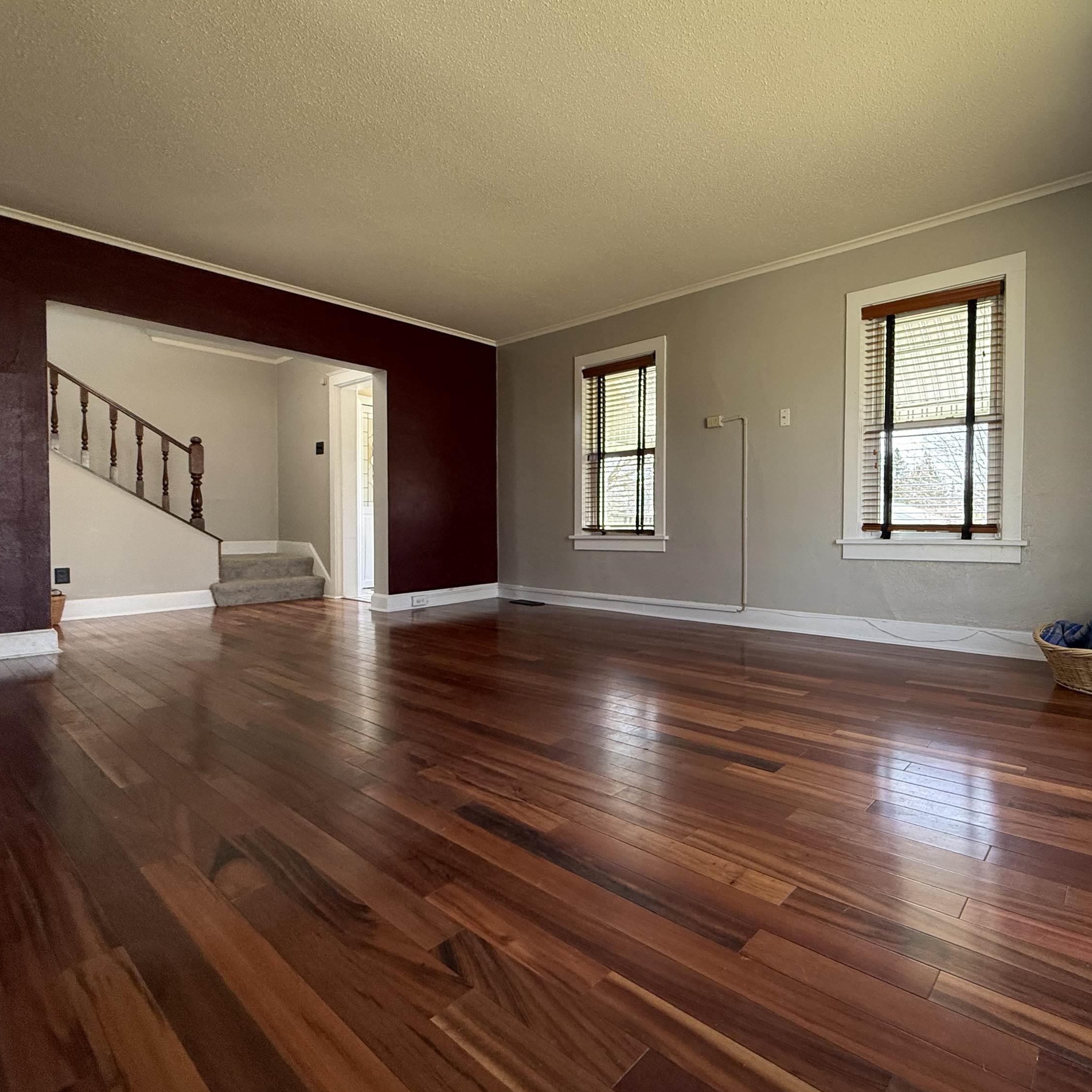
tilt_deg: -1.6
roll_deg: -1.3
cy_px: 536
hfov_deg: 81.3
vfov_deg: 84.0
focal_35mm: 17
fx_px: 607
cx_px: 724
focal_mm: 2.22
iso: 250
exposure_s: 1/99
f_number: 2.2
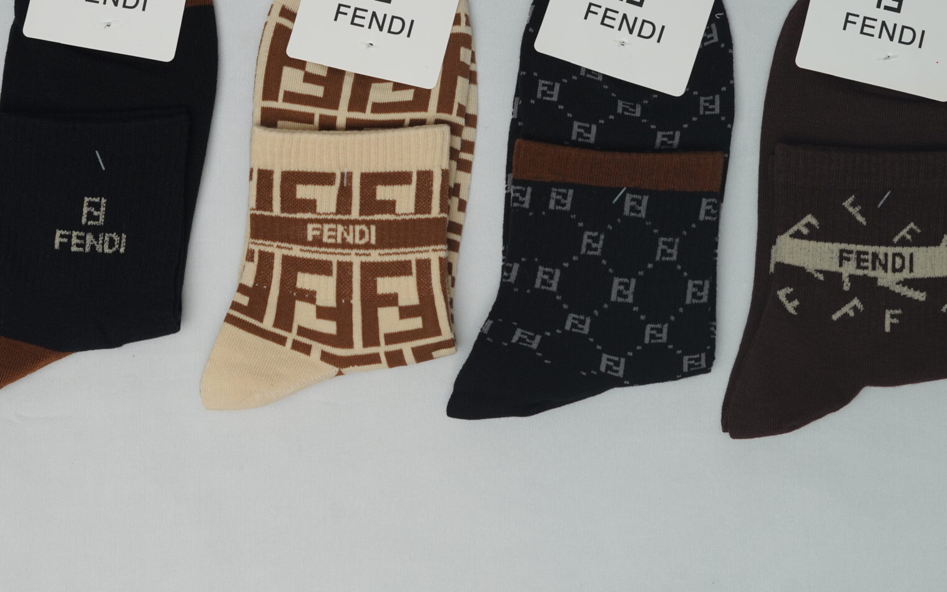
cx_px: 389
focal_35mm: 86
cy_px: 240
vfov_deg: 15.2
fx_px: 2219
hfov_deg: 24.1
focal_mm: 50
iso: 320
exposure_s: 1/200
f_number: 6.3
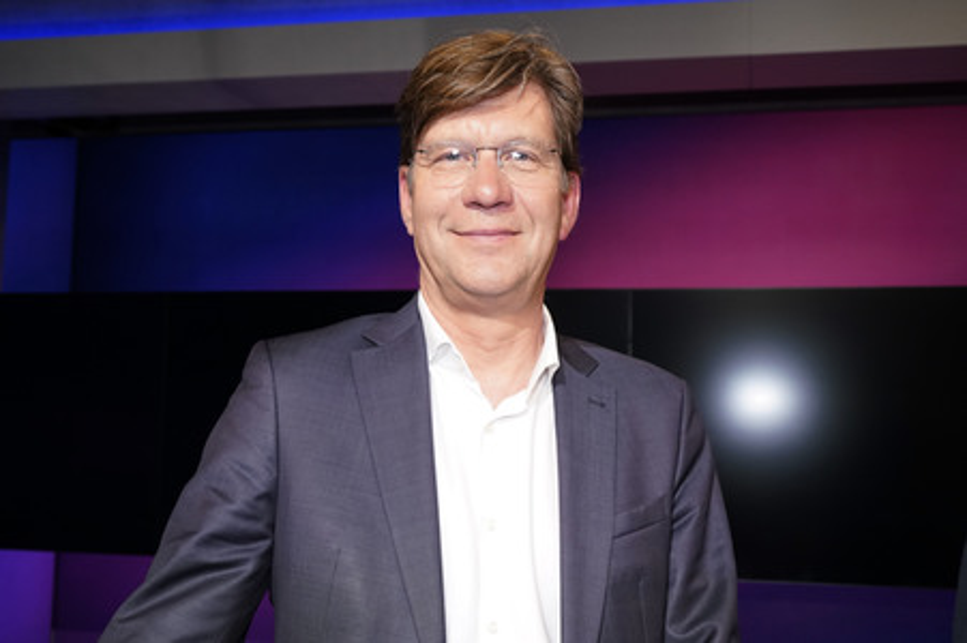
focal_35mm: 28
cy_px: 322
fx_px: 752
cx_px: 484
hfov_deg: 65.5
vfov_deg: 46.3
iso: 2000
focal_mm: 28
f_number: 5
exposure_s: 1/160
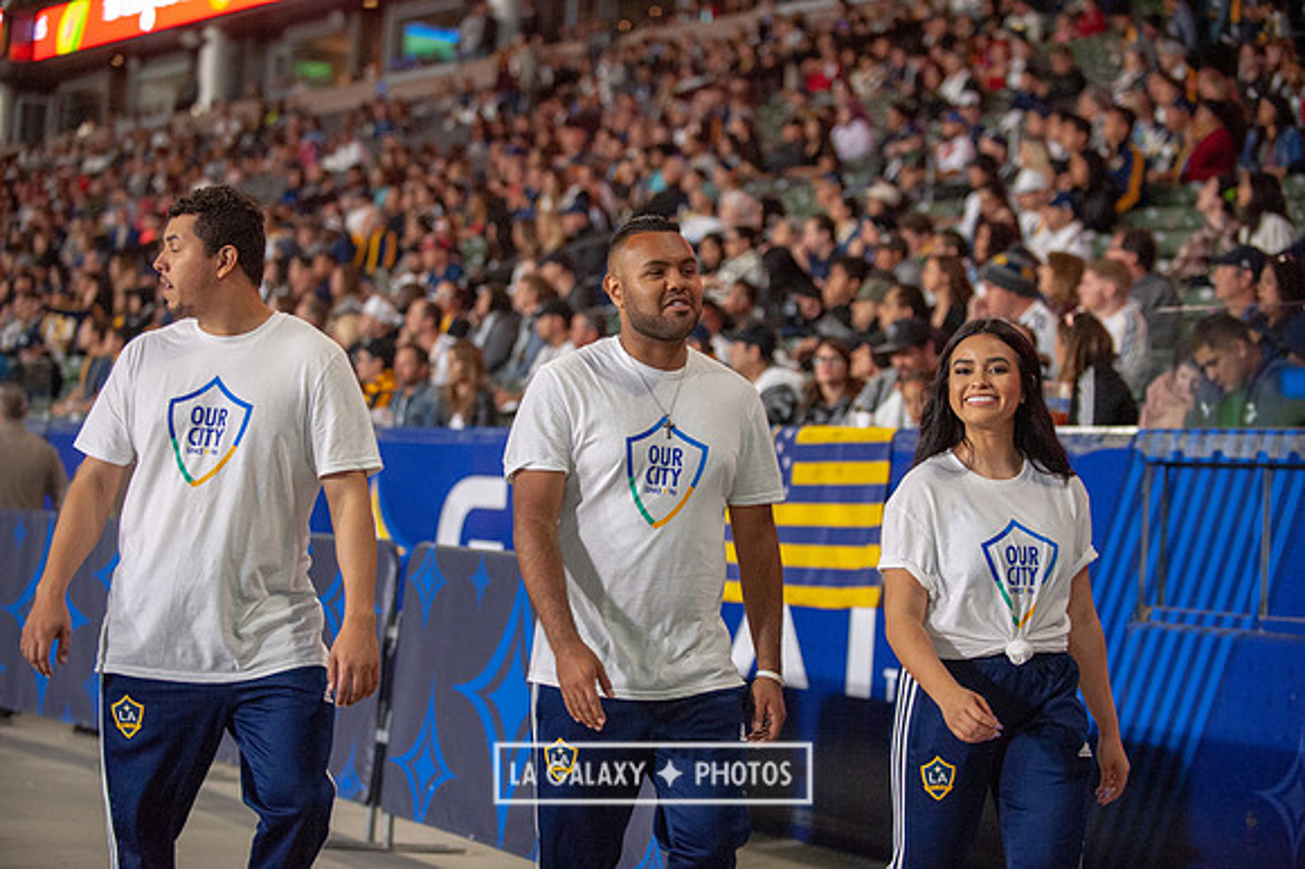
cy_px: 434
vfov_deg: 15.9
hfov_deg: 23.7
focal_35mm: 86
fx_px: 3116
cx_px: 652
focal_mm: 86
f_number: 2.8
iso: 3200
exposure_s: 1/1250
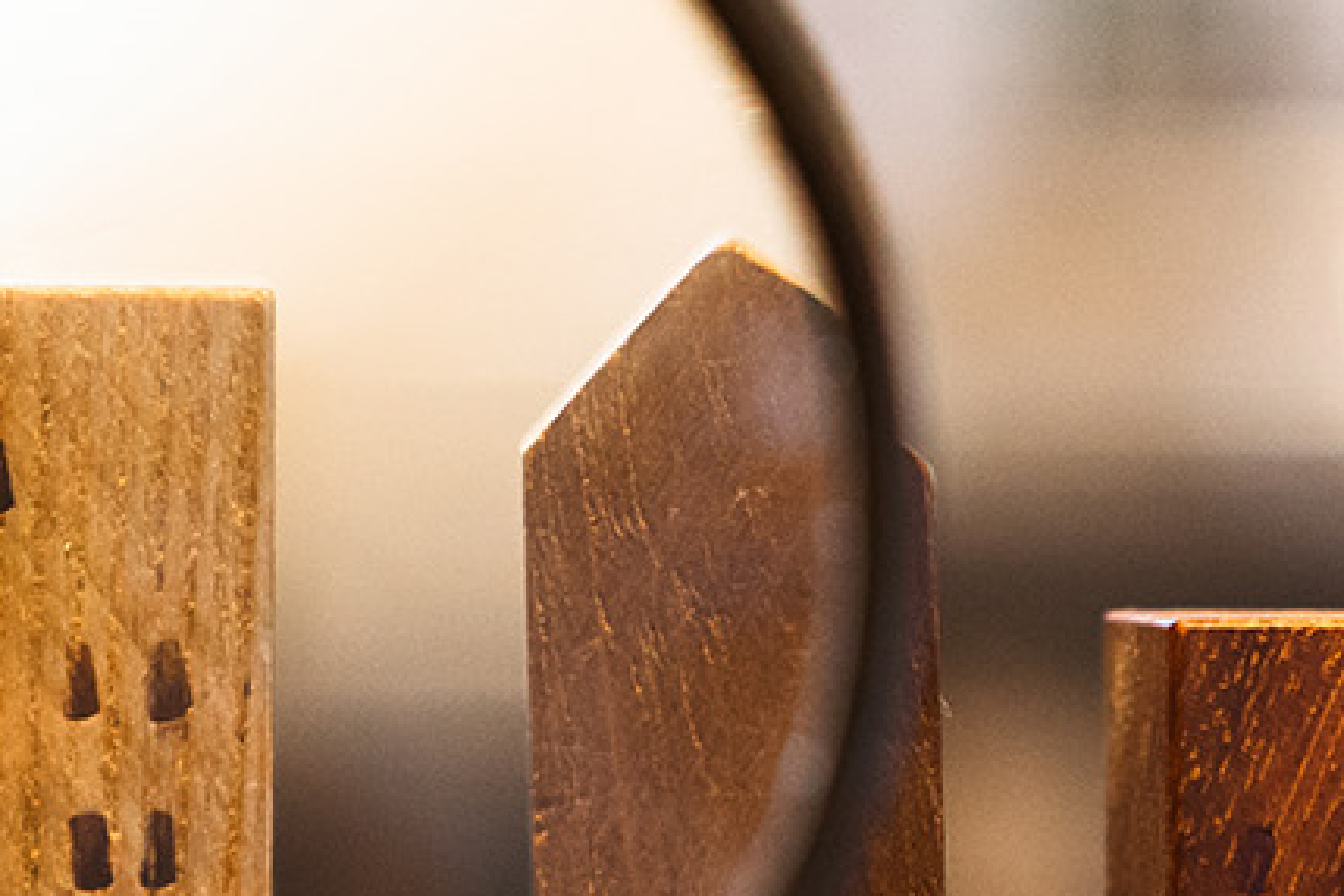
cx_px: 254
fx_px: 9482
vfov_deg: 5.4
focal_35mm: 254
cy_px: 276
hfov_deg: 8.1
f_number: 2.8
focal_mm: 55
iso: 400
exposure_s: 1/60
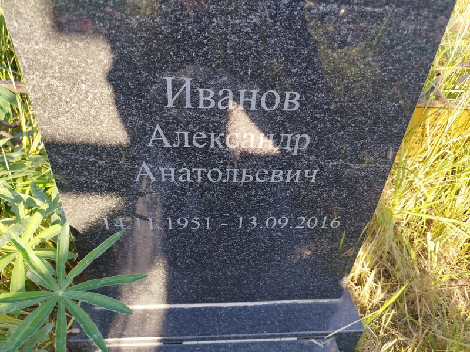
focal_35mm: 24
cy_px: 176
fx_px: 326
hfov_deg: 71.6
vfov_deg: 56.8
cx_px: 235
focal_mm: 5.31
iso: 50
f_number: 1.7
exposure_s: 1/130
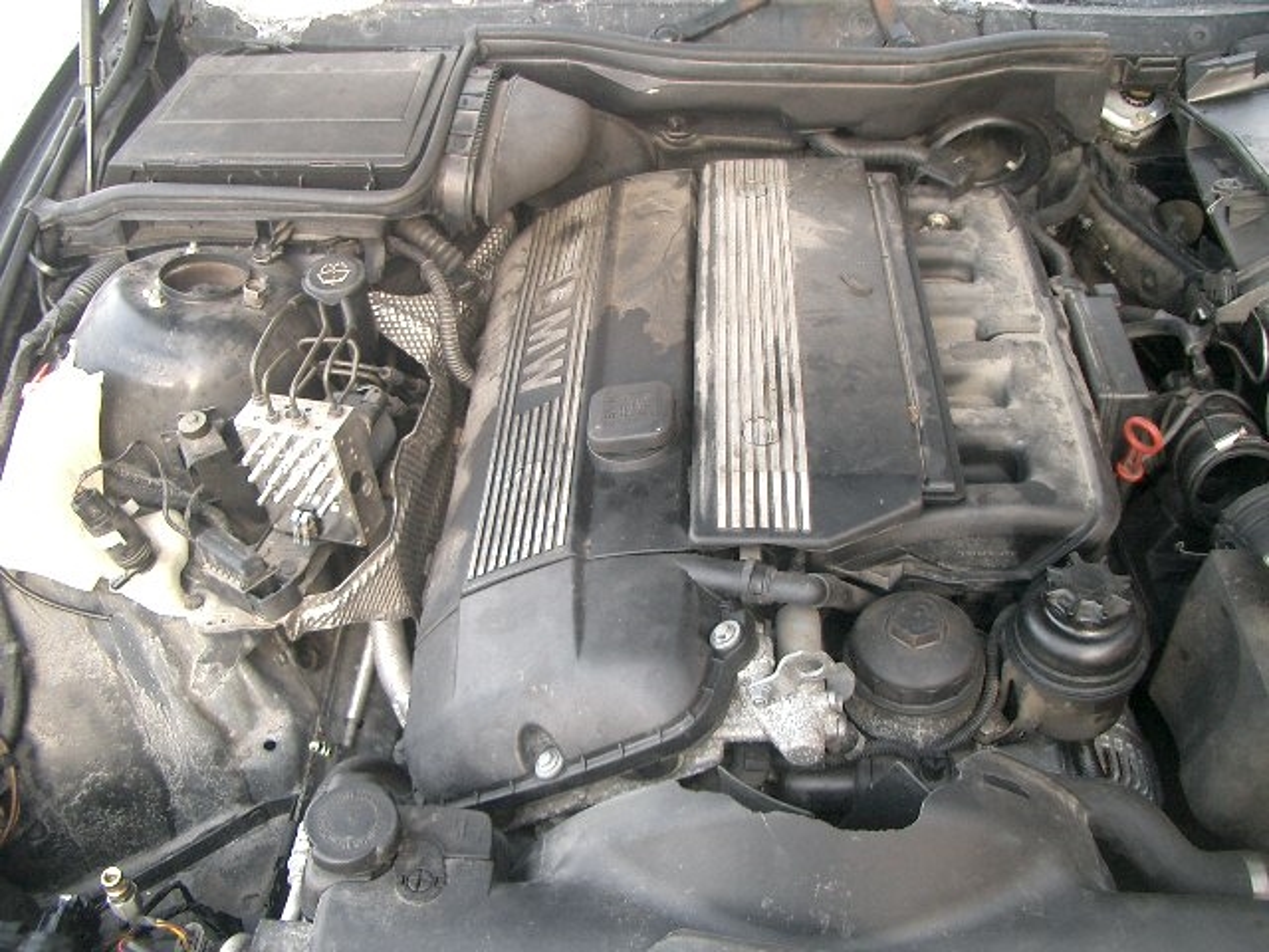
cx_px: 634
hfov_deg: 52.6
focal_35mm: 35
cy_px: 476
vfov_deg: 40.7
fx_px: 1283
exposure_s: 1/60
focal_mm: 5.8
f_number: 2.6
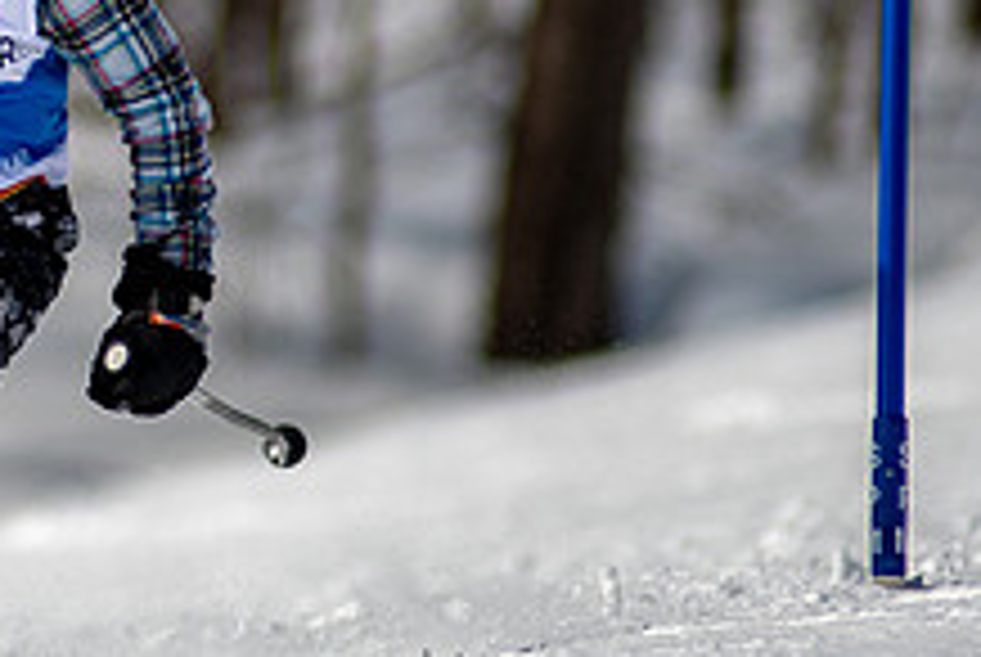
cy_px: -2
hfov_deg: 1.7
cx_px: -104
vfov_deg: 1.2
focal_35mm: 1195
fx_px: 32607
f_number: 2.8
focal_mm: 300
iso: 100
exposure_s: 1/6400
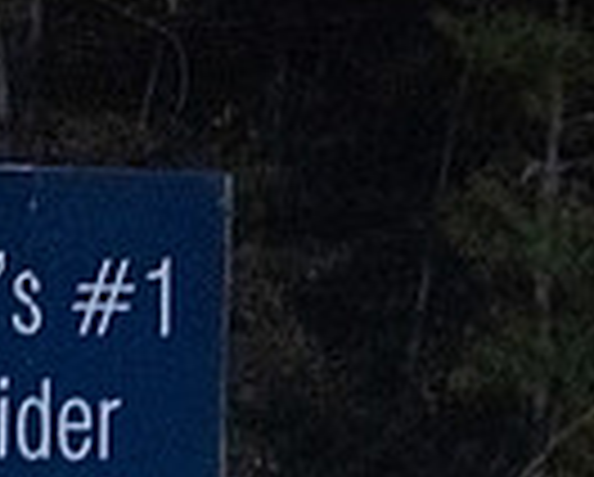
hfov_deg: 1.8
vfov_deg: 1.4
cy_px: 753
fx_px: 18839
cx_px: 1108
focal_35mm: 1070
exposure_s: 1/800
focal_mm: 200
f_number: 2.8
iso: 8000
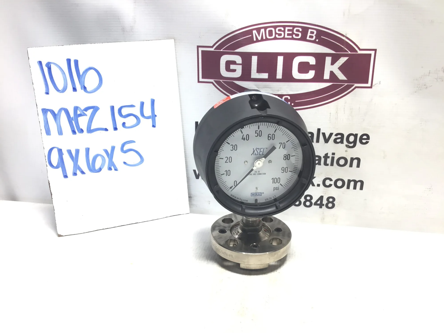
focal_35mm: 31
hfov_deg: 58.4
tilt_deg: -22.6
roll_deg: -1.9
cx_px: 222
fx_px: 398
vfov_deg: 45.4
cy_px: 166
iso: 32
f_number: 2.4
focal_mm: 3.3
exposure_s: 1/60
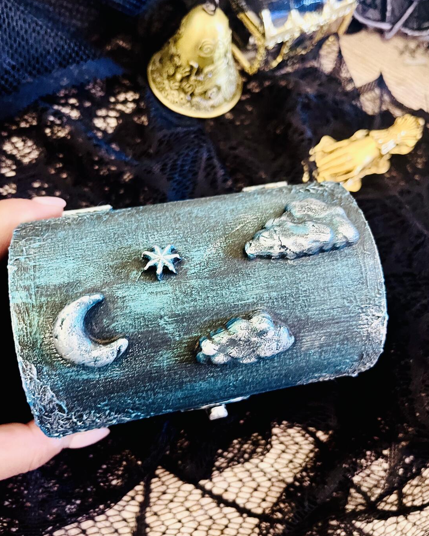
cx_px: 214
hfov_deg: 51.5
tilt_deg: -69.0
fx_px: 444
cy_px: 271
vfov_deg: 62.2
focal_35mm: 28
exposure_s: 1/33
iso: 400
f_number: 1.6
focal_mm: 5.1
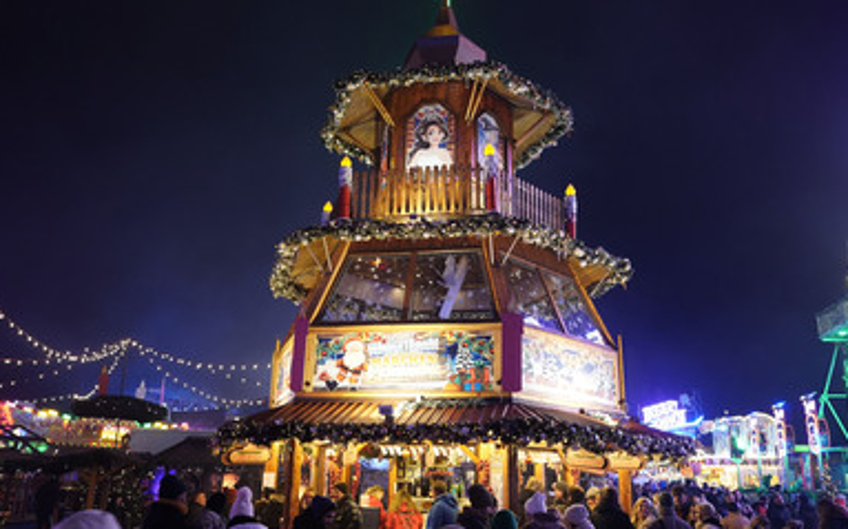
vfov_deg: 41.0
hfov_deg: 61.9
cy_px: 252
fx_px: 707
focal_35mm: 31
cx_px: 417
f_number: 4
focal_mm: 17
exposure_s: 1/50
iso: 1000
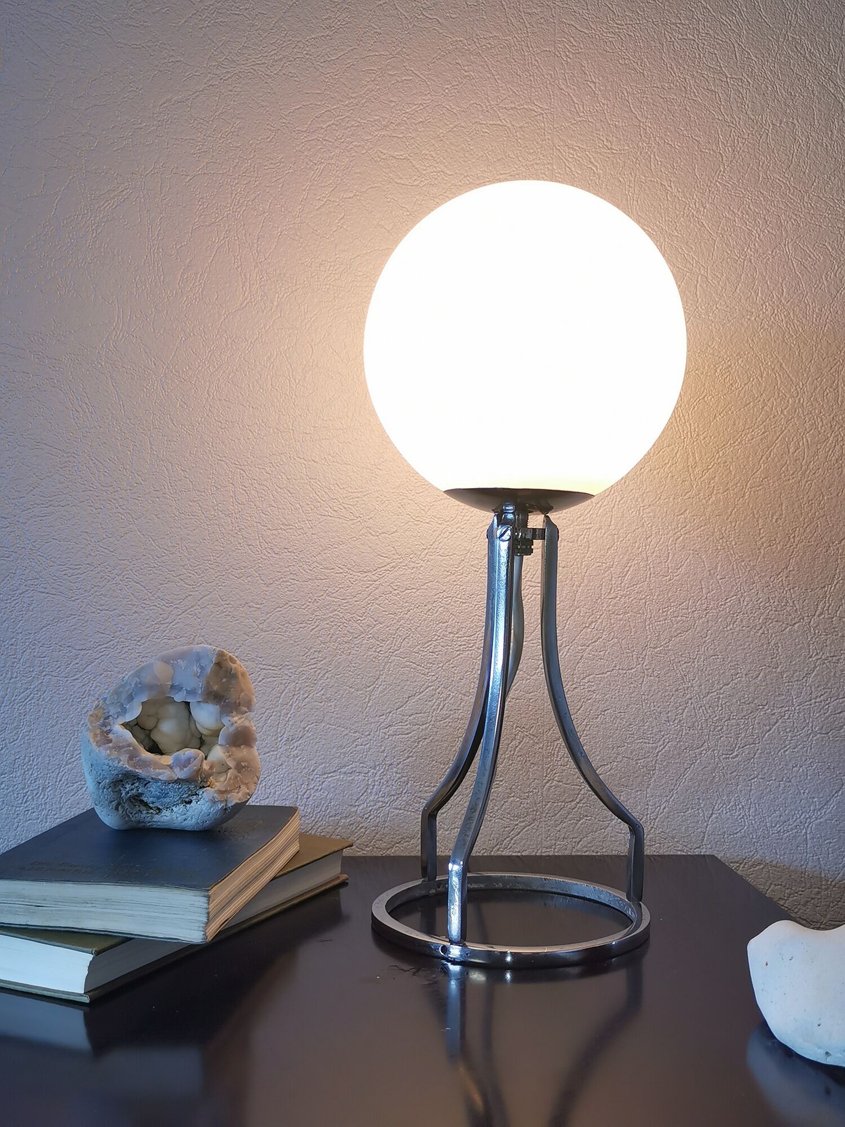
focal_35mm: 39
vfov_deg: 47.9
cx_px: 422
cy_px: 564
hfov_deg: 36.8
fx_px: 1269
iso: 80
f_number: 1.8
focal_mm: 5.58
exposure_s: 1/100
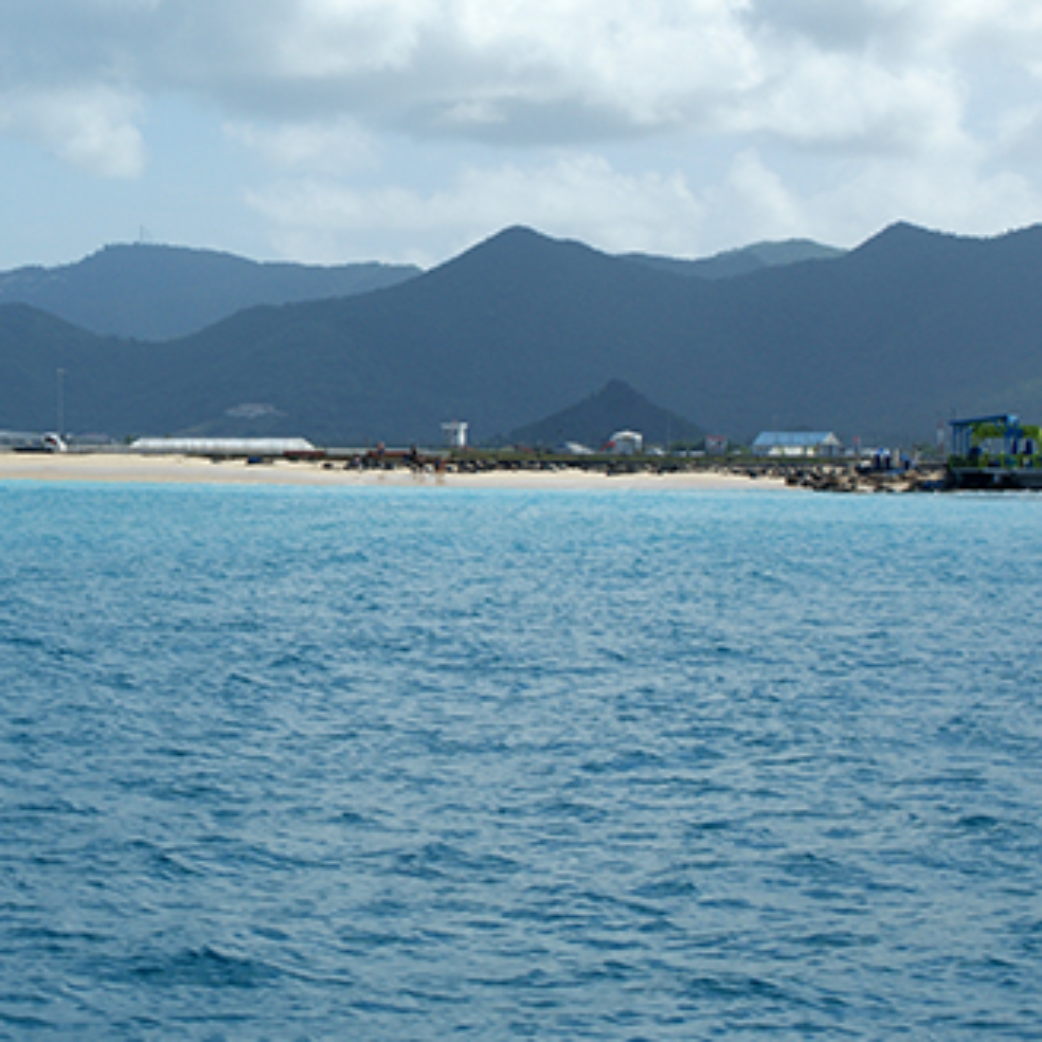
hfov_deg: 12.7
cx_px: 124
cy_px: 330
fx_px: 4632
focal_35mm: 136
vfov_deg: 12.8
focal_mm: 50
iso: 100
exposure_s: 1/250
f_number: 13
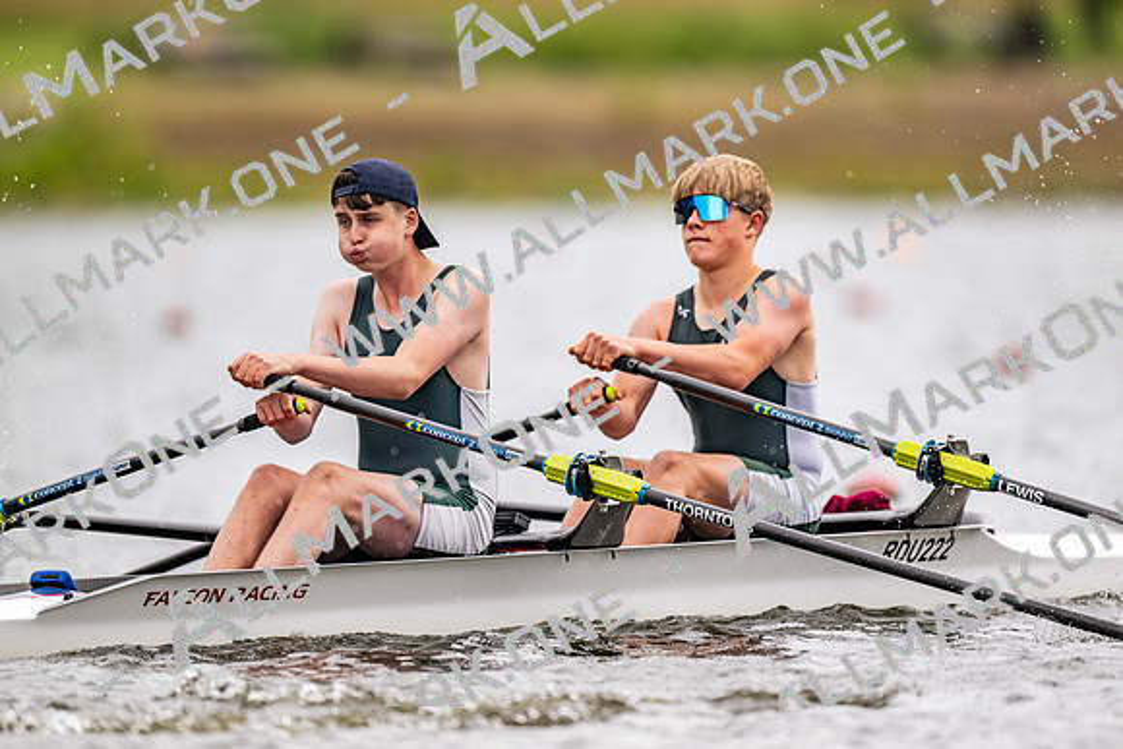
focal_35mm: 600
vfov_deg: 2.3
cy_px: 374
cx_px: 562
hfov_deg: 3.4
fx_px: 18720
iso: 360
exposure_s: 1/2500
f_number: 4
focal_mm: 600
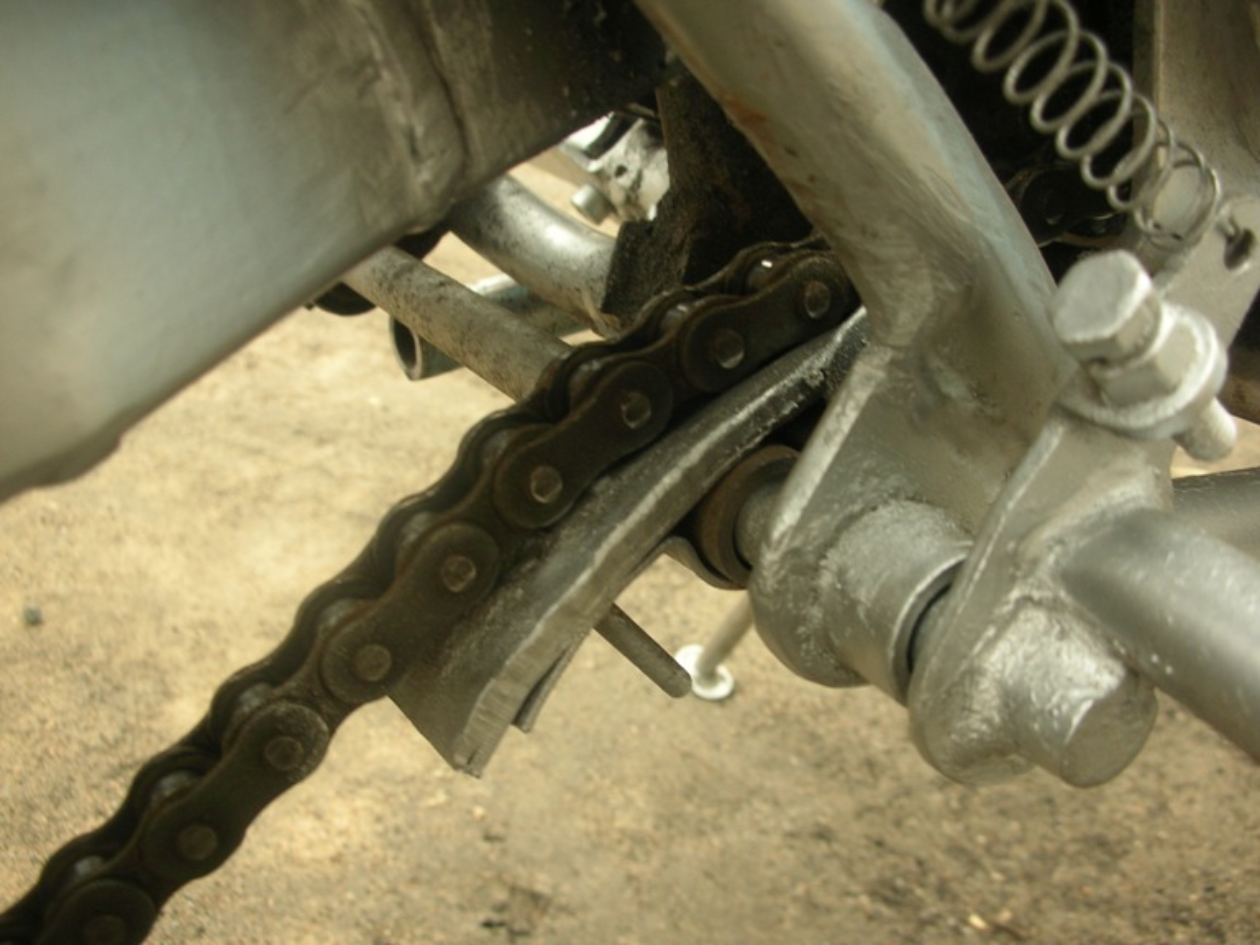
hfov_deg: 52.6
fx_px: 1274
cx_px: 630
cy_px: 472
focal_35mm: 35
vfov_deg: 40.7
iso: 50
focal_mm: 5.8
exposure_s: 1/40.4
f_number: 3
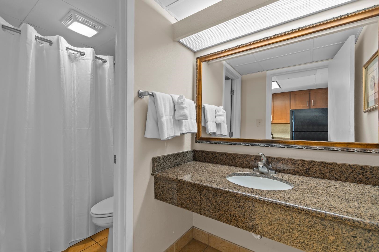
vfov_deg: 77.3
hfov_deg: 100.4
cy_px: 126
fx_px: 158
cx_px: 190
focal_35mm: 15
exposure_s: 1/2
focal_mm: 10
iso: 100
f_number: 4.5
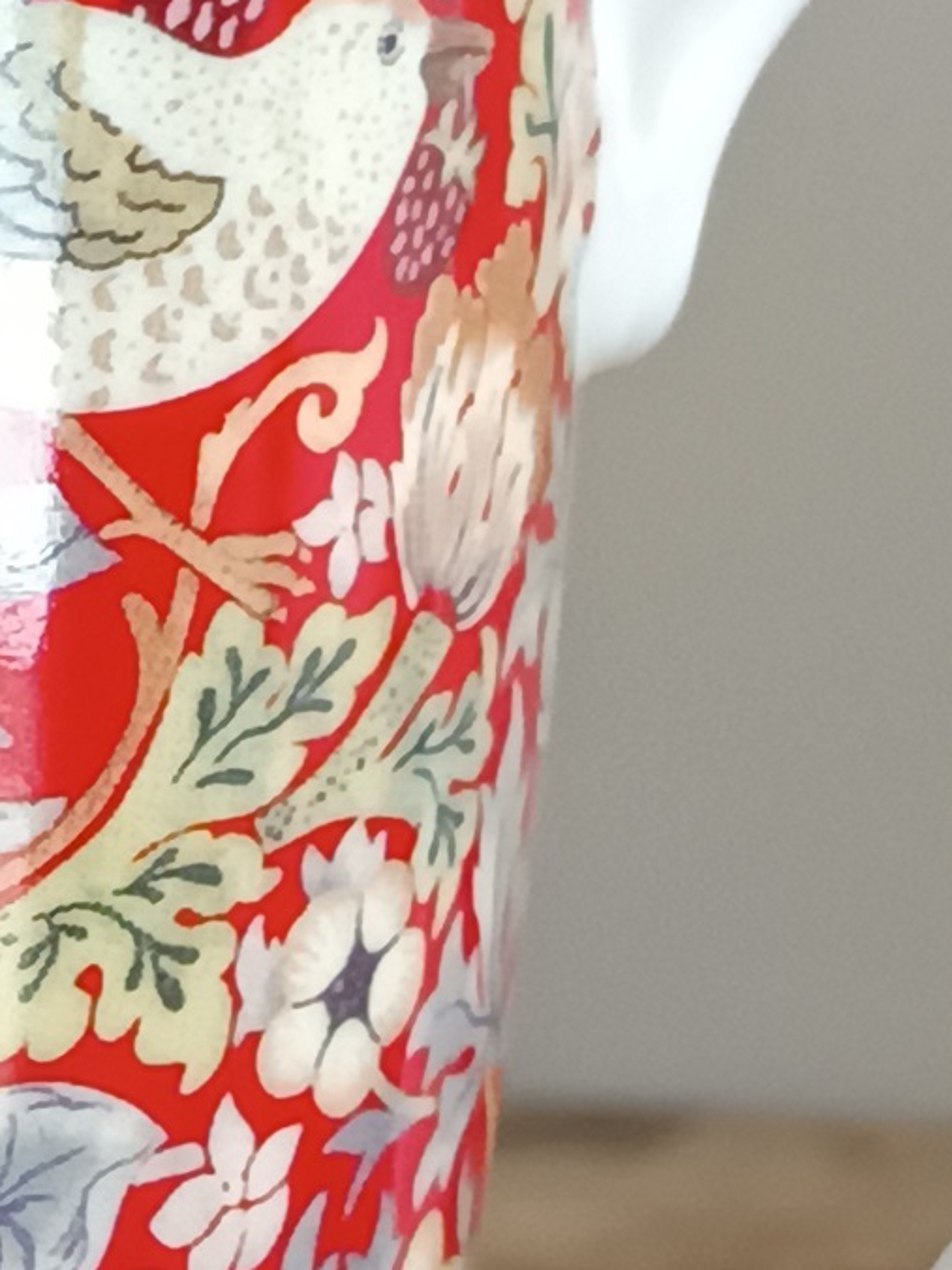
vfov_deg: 26.9
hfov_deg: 19.0
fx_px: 2603
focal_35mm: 71
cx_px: -321
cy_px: 1014
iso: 1078
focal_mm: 5.31
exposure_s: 1/50
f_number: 1.7
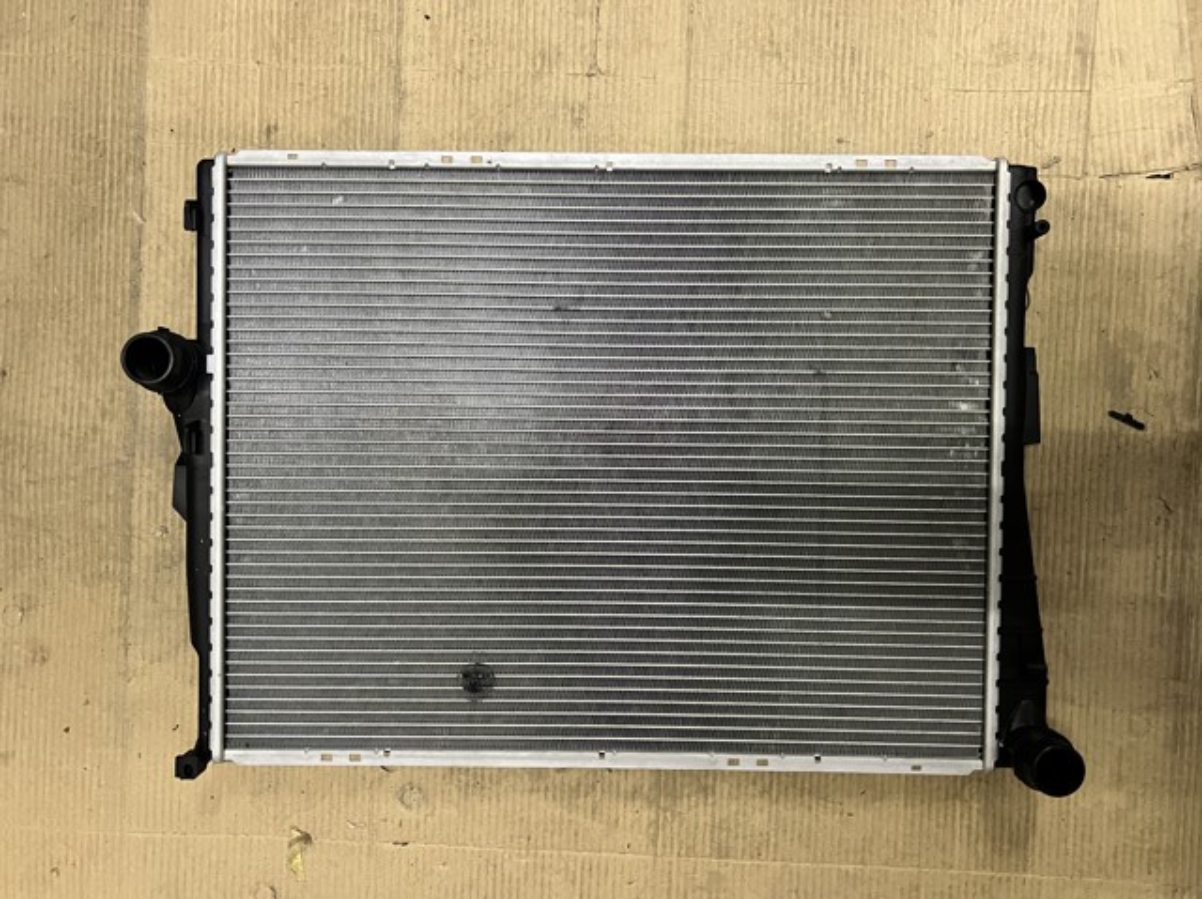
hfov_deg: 67.3
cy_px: 450
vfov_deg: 53.0
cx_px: 601
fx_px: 902
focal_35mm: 26
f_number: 1.5
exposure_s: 1/33
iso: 500
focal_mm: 5.7
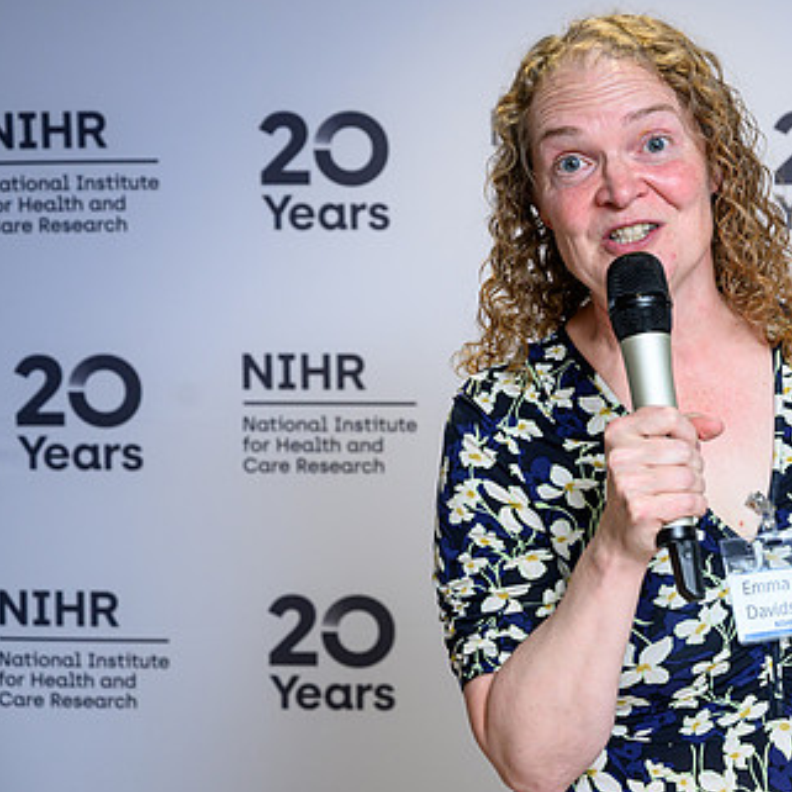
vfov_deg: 17.7
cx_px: 681
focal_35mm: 98
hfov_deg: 17.5
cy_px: 352
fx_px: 2537
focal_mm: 63
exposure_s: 1/200
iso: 1250
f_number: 4.5
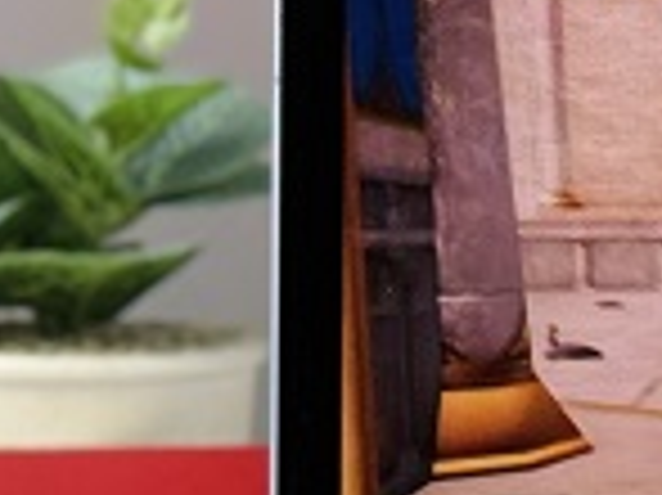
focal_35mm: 261
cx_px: 1099
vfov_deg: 5.7
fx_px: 4987
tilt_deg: -3.2
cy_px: 83
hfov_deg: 7.4
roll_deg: +0.5
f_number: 1.78
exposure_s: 1/100
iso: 50
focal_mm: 6.76
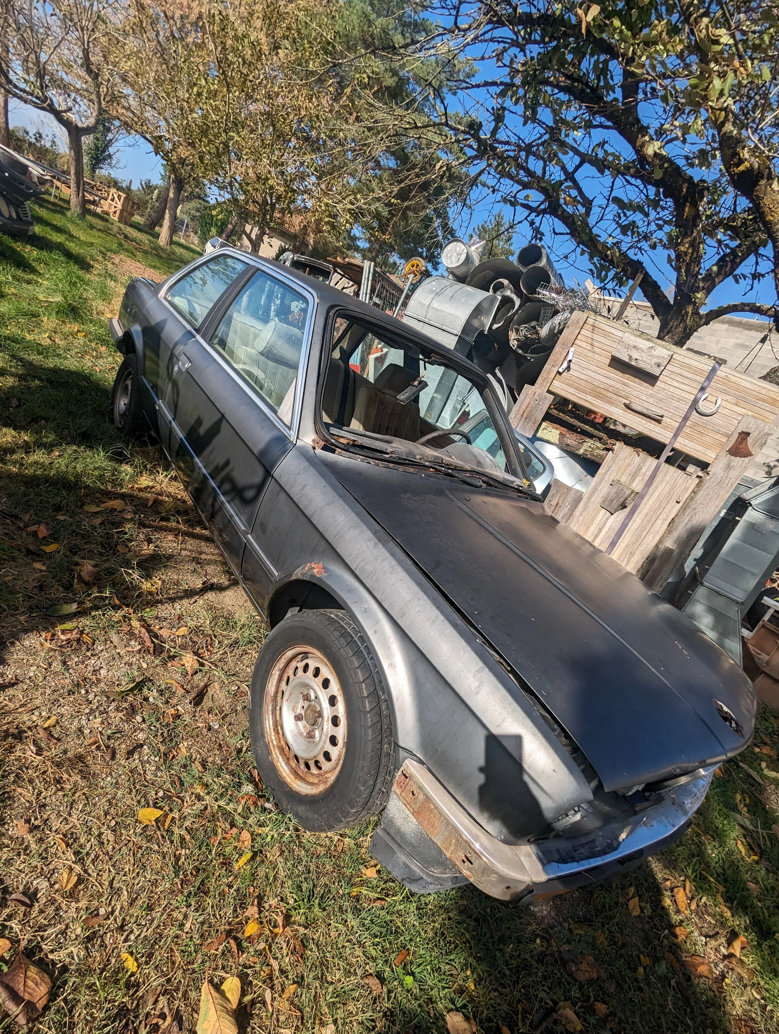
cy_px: 517
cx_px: 390
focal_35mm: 16
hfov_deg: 78.2
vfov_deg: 94.4
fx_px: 479
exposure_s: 1/2075
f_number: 2.2
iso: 41
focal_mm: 2.35
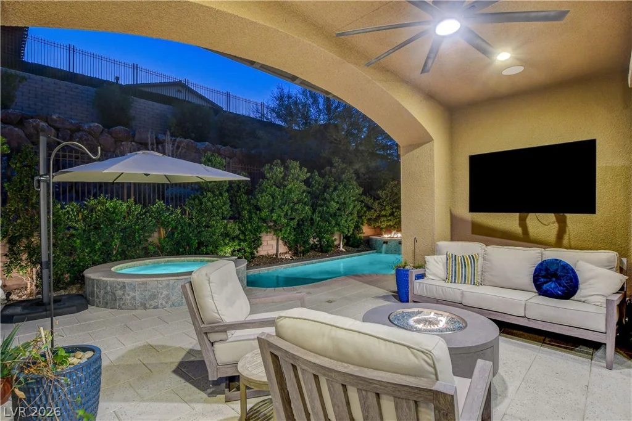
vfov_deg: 73.8
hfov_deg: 96.7
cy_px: 210
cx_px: 316
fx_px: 281
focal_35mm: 16
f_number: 9
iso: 800
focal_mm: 11
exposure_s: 1/3.33
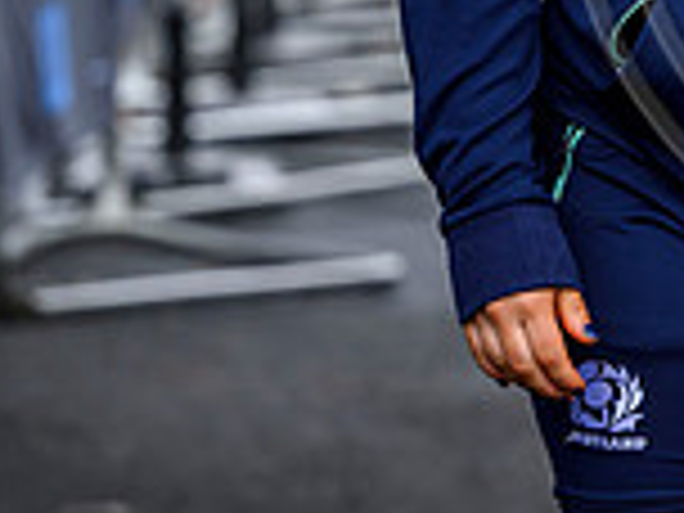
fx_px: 9544
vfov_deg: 3.1
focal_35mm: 483
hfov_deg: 4.1
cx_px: 1133
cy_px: -151
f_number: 3.2
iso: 500
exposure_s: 1/1000
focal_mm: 115
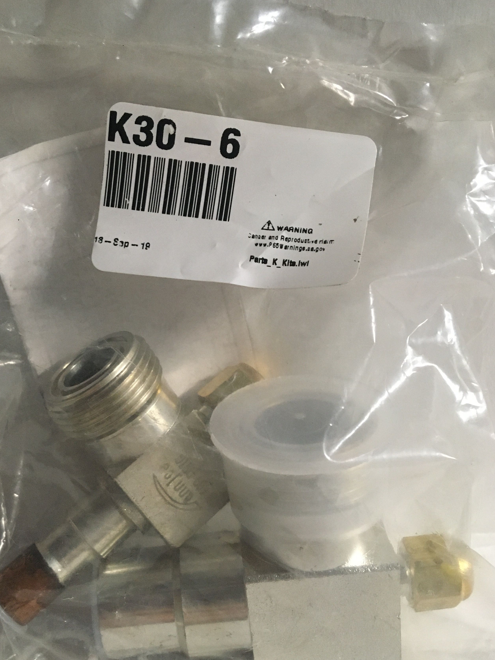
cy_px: 351
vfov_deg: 52.6
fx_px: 667
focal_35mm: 35
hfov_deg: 40.6
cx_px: 213
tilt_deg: -23.0
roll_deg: +4.3
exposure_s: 1/20
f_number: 2.2
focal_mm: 4.15
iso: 200
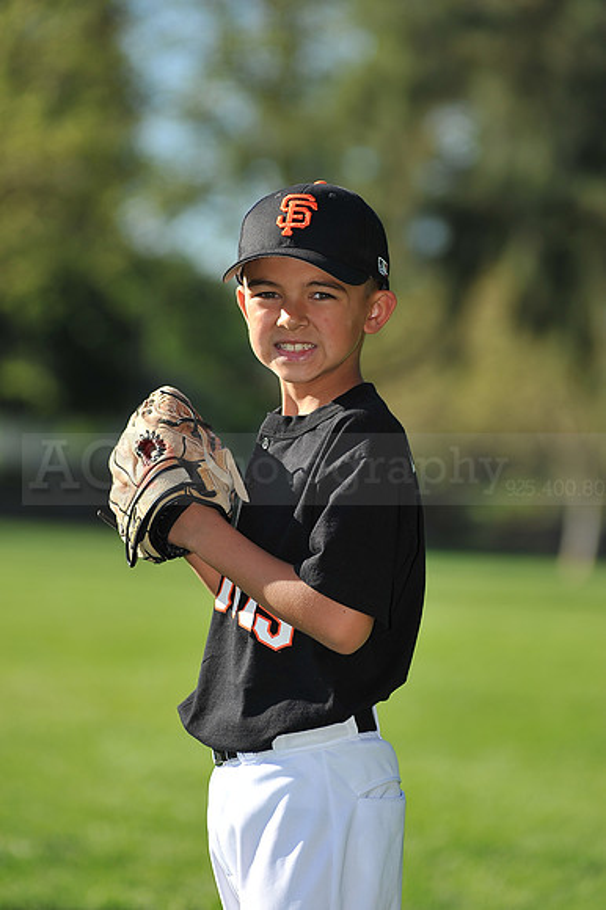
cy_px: 455
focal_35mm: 180
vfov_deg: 11.4
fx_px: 4550
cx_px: 303
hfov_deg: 7.6
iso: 200
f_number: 4.5
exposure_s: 1/1250
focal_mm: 180
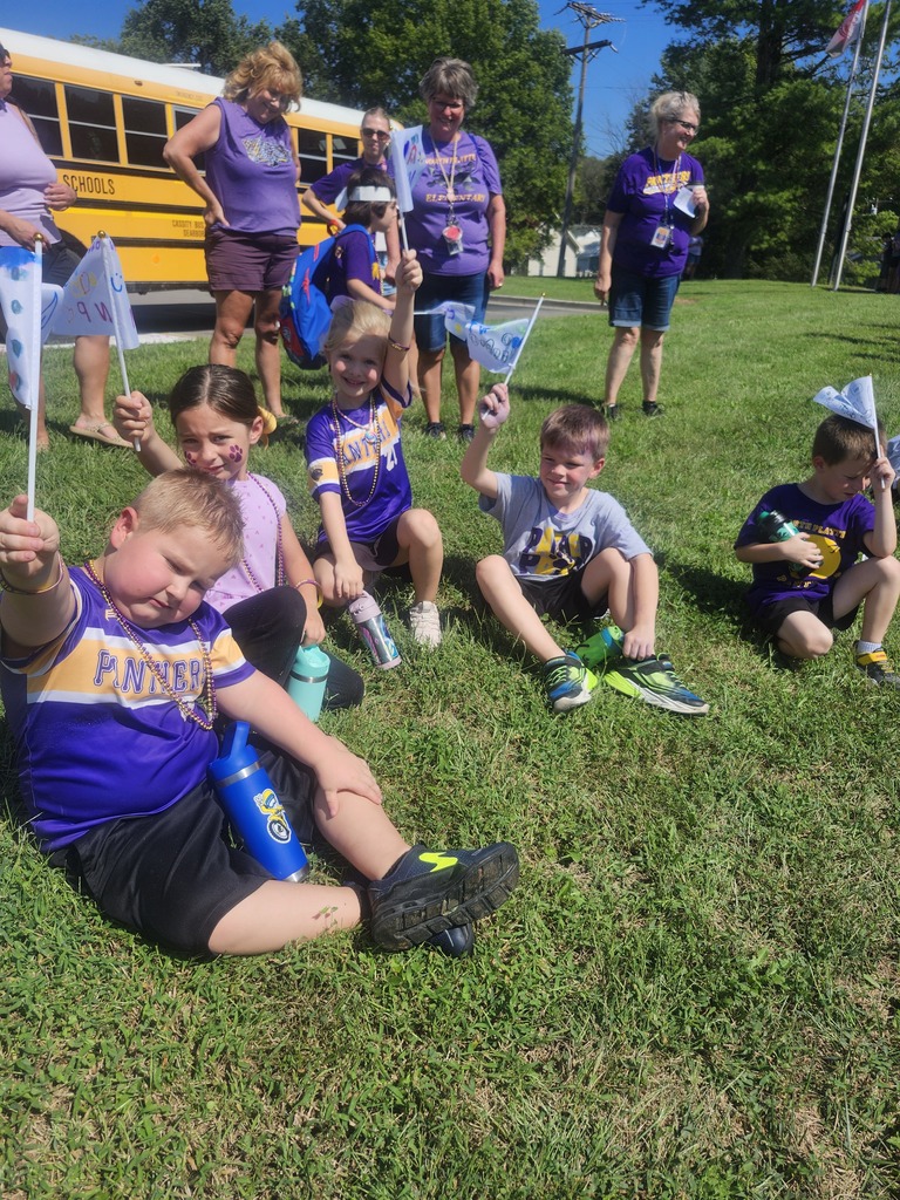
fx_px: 797
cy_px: 600
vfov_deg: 73.9
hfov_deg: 58.9
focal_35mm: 23
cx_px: 450
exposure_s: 1/2790
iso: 25
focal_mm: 5.54
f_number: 1.8
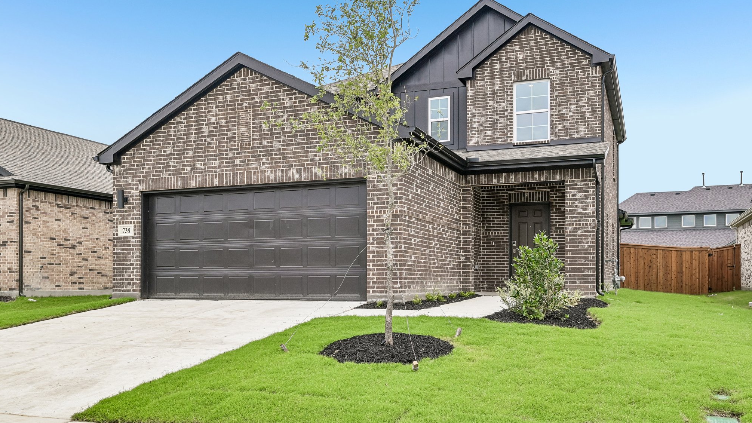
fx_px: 638
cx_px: 374
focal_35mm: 32
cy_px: 180
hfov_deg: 61.0
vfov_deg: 36.6
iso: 400
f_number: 8
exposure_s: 1/1000
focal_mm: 30
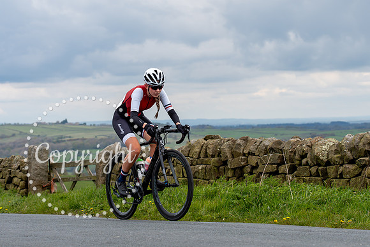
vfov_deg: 11.2
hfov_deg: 16.8
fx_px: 1255
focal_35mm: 122
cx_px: 182
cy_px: 95
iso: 200
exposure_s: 1/640
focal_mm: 75
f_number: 4.5
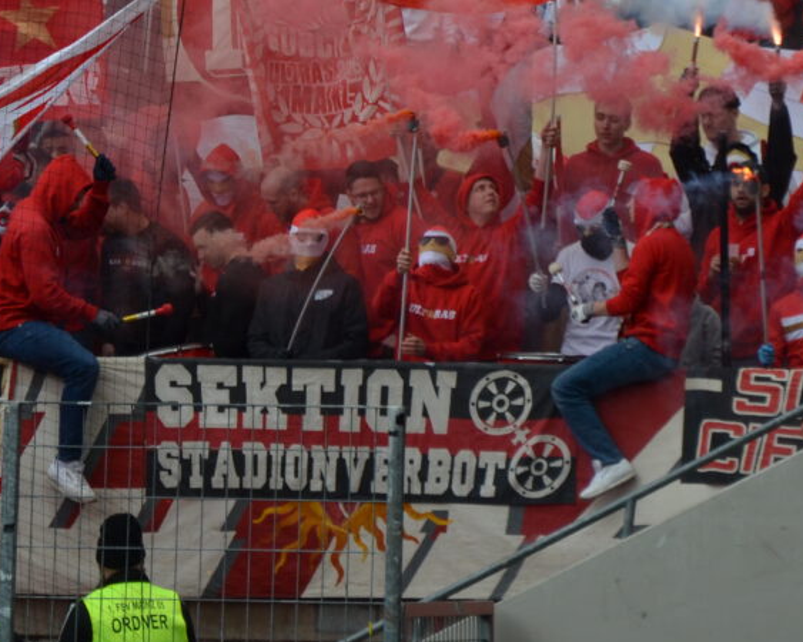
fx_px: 8062
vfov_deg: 4.5
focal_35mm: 339
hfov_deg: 5.7
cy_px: -43
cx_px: 412
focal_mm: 85
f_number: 5.6
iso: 360
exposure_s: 1/500
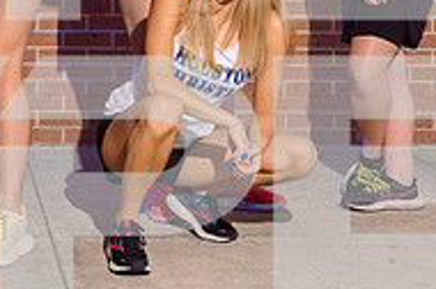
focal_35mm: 101
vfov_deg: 13.0
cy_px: -100
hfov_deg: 19.4
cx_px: -39
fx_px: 1221
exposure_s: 1/250
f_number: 8
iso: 100
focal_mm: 33
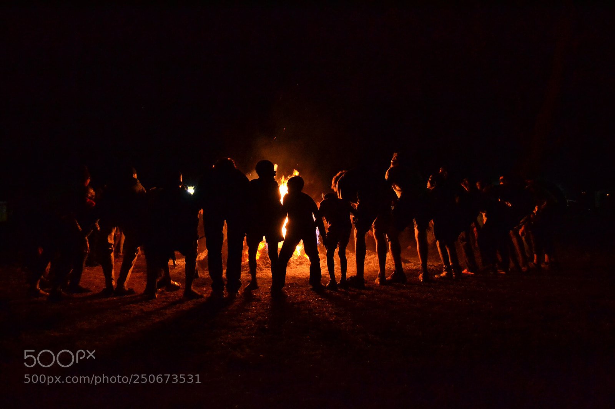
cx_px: 308
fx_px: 461
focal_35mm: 27
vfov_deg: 47.9
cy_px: 204
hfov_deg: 67.4
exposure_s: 1/50
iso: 3200
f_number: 3.5
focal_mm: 18
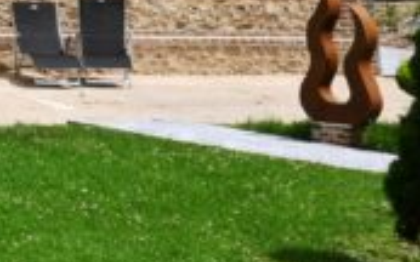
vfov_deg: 8.7
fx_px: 1659
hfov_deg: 10.9
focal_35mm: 145
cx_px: -740
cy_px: -212
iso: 100
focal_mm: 16
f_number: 7.1
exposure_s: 1/400
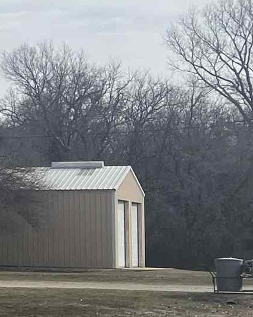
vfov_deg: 13.2
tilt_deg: +2.5
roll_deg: -1.5
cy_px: 157
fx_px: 1367
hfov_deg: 8.4
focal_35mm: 146
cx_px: -576
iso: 50
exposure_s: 1/5076
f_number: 1.5
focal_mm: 5.7
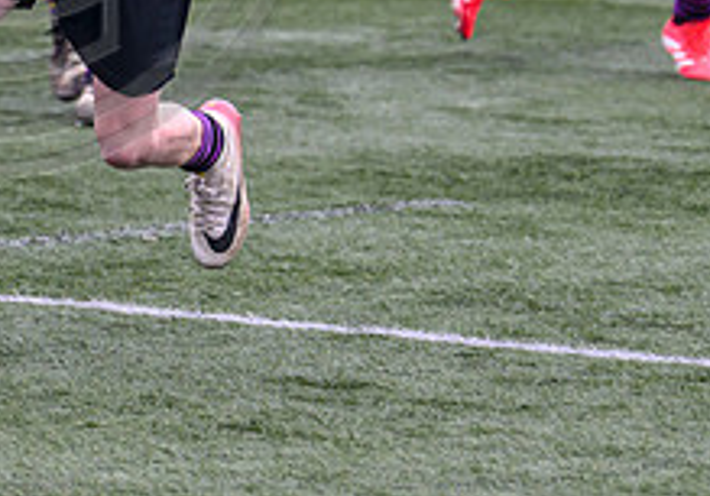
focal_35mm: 436
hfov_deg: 4.7
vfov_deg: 3.3
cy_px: -9
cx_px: 29
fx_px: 8727
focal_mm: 130
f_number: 4
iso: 1000
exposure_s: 1/1600
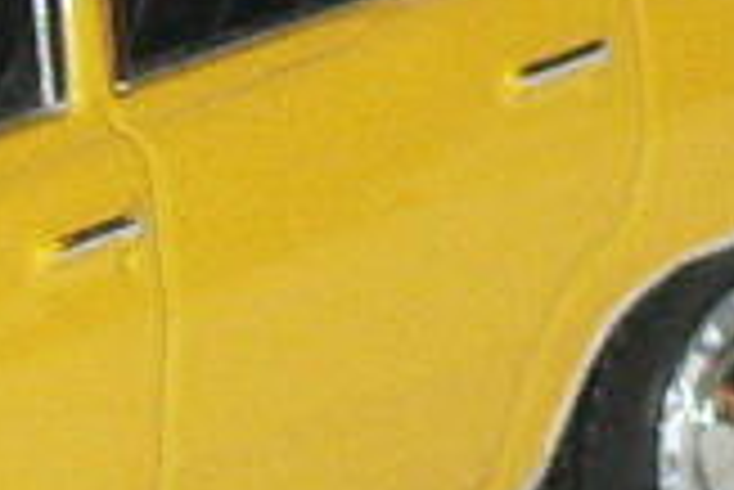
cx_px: -540
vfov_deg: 1.3
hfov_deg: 1.9
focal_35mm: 1063
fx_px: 21692
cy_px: 216
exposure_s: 1/60
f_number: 3.2
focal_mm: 21.6
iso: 400
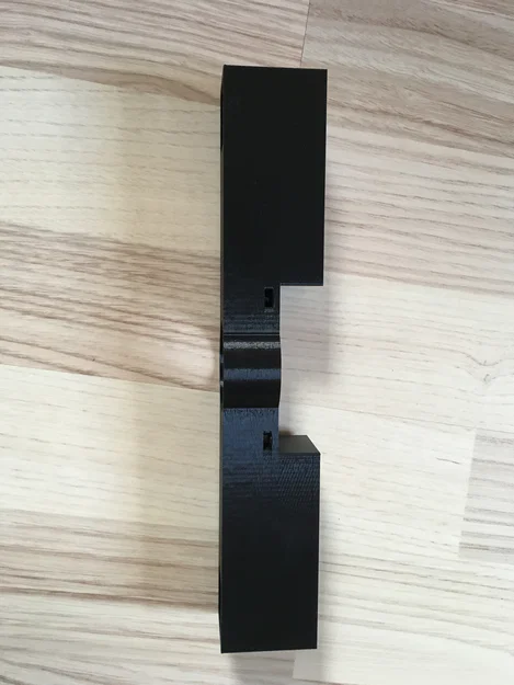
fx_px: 574
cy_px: 342
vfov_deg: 61.7
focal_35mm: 29
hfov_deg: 48.2
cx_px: 257
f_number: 2.2
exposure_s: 1/33
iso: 160
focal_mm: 4.15
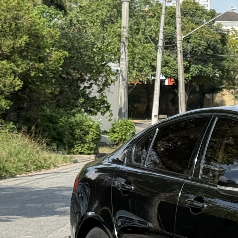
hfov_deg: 11.4
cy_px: 189
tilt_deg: -2.4
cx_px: 377
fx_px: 1136
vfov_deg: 11.9
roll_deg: -1.7
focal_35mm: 146
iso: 64
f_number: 1.78
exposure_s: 1/2273
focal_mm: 6.76
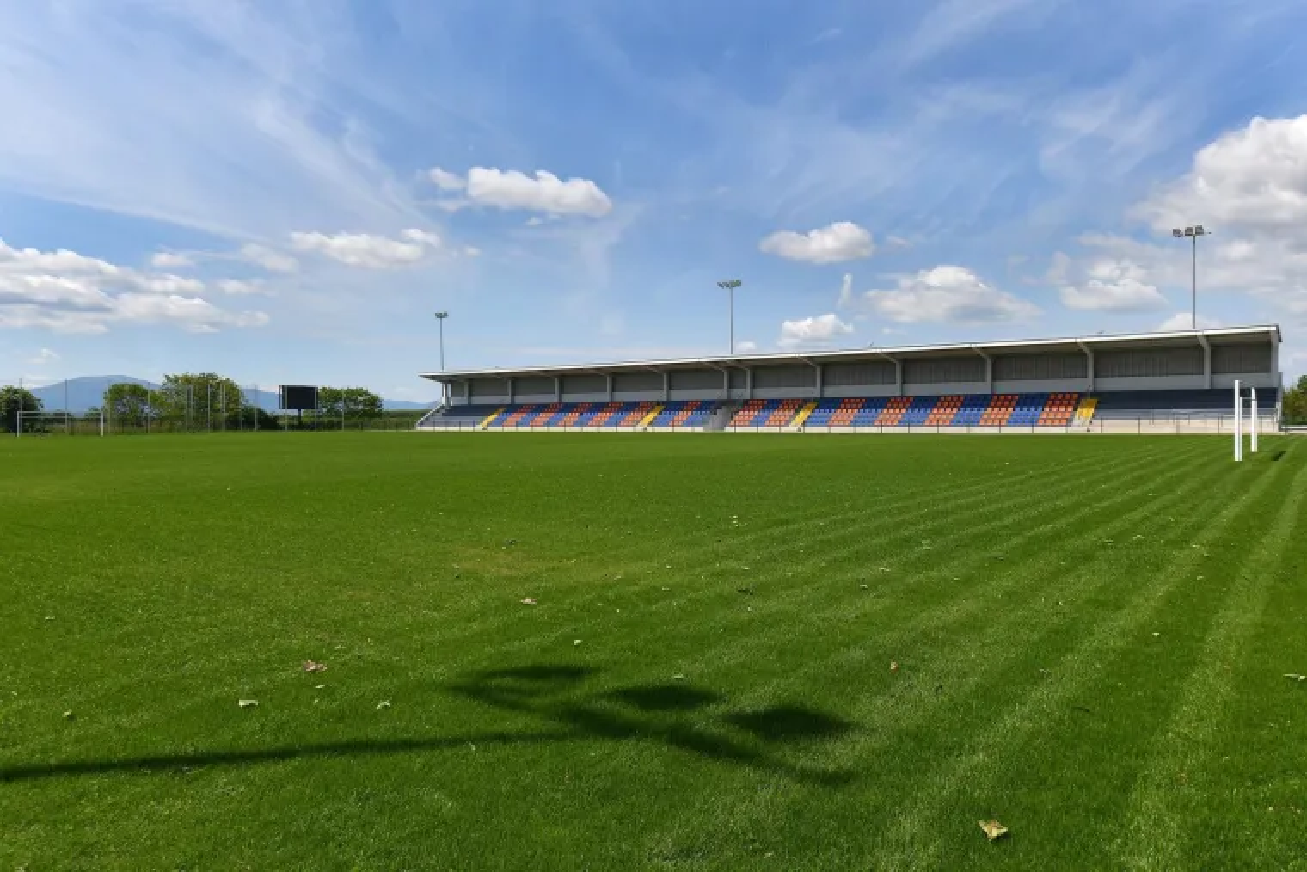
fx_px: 871
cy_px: 436
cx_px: 654
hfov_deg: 73.7
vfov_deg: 53.2
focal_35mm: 24
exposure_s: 1/800
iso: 100
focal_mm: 24
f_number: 7.1
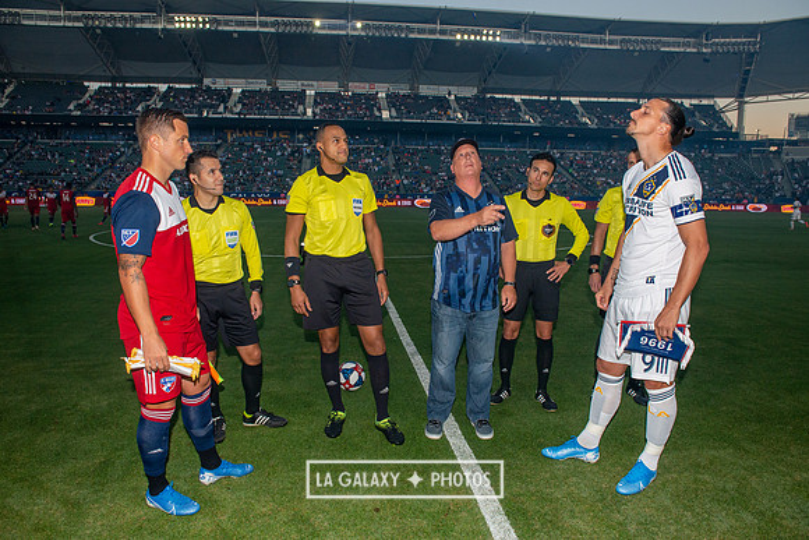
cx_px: 404
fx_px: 539
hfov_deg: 73.7
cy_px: 270
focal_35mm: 24
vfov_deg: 53.2
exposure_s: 1/640
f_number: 7.1
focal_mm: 24
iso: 800
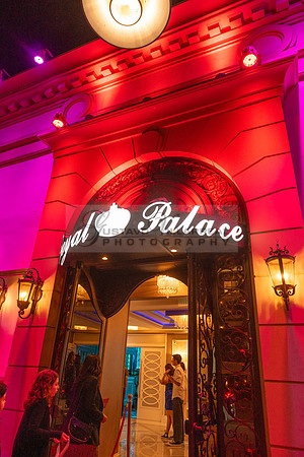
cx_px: 152
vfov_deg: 73.7
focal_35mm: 24
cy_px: 228
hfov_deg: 53.1
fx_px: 304
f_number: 5
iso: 1600
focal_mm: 24
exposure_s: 1/200
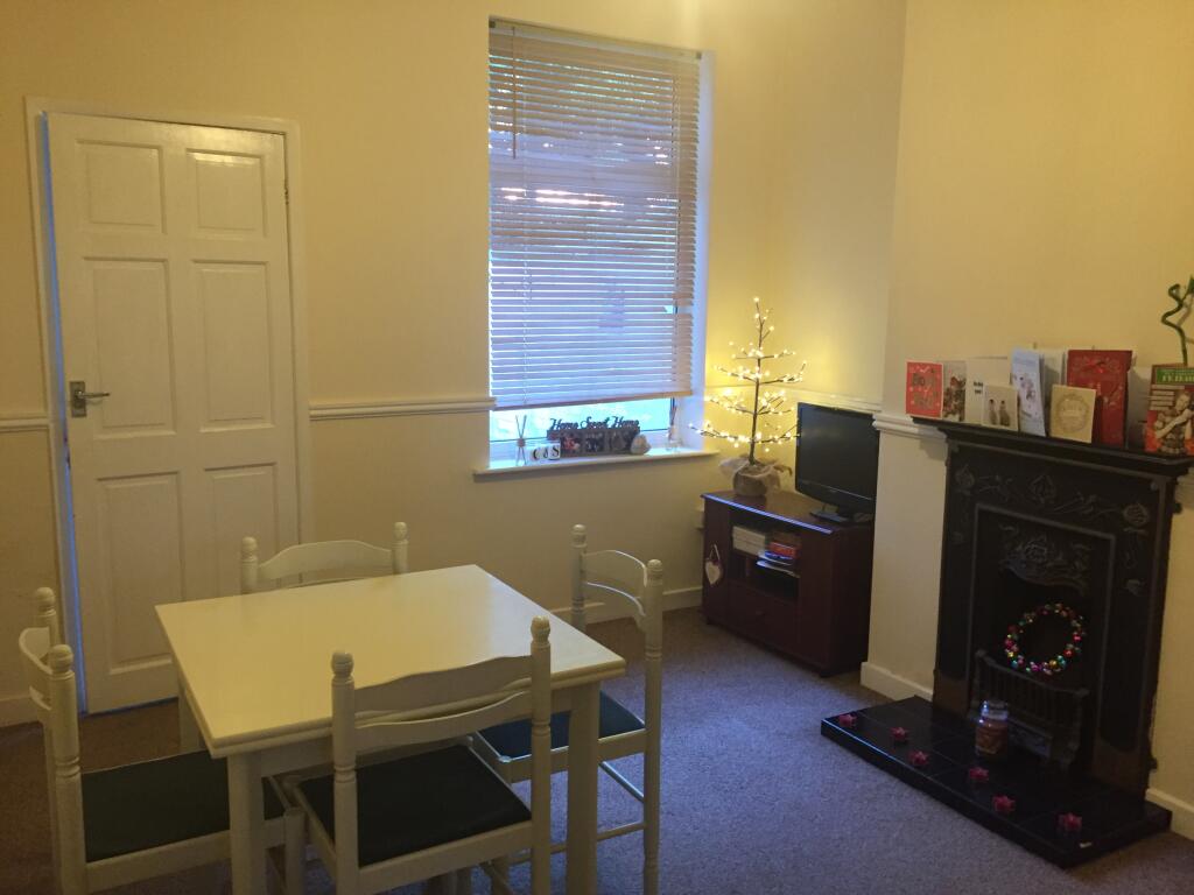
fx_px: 1000
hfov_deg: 61.7
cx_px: 597
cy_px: 448
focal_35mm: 29
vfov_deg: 48.2
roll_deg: -1.9
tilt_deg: -10.5
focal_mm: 4.15
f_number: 2.2
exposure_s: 1/33
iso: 250
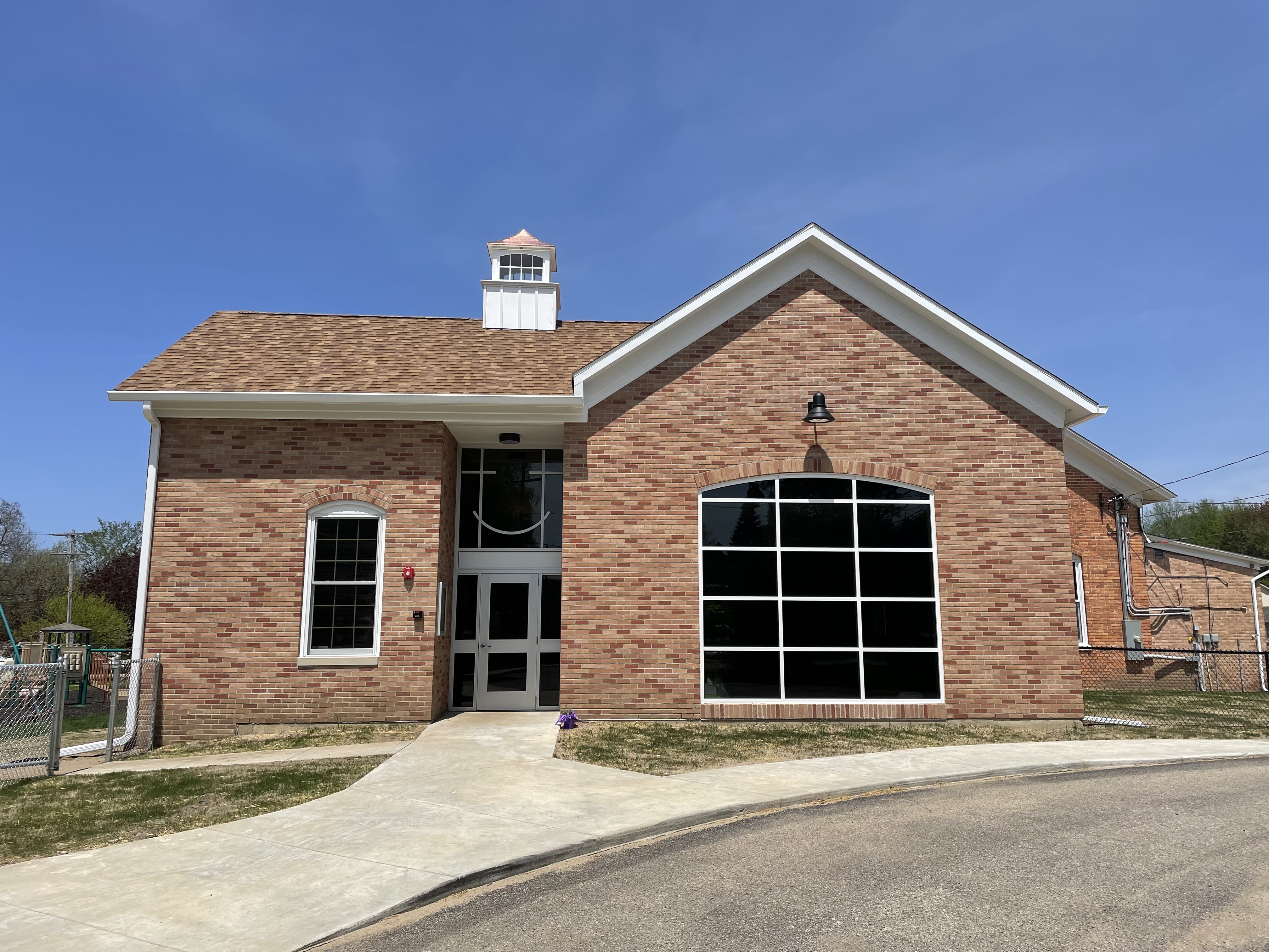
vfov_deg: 53.1
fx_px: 953
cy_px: 476
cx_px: 634
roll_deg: +0.7
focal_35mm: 26
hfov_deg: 67.3
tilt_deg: +9.5
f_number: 1.6
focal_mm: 4.2
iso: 32
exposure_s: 1/4831
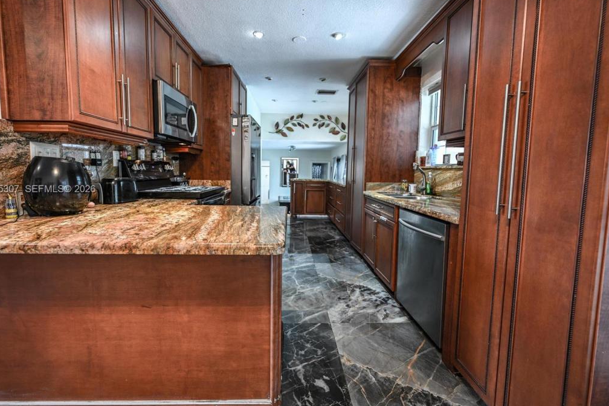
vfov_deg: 77.2
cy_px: 190
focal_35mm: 15
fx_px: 254
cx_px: 295
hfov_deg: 100.4
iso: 320
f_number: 3.2
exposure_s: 1/15
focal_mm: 14
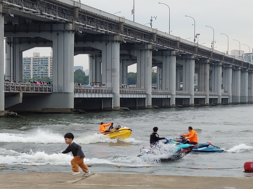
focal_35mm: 104
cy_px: 109
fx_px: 760
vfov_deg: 14.2
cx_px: 99
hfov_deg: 18.9
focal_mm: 5.88
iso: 200
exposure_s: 1/120
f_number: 2.4
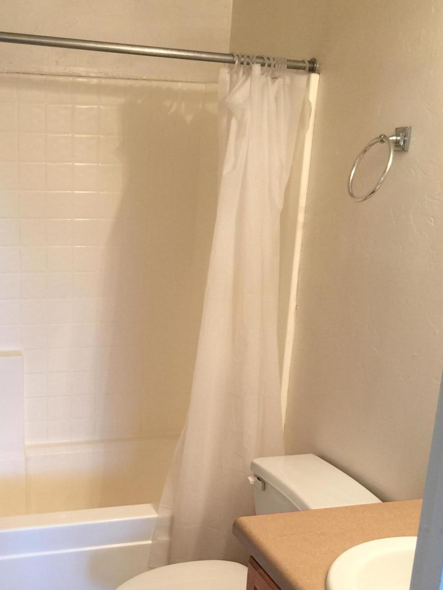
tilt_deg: -19.5
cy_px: 428
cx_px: 137
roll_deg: -1.2
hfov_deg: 30.0
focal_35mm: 48
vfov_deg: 38.8
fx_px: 819
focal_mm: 4.15
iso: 32
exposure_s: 1/15
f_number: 2.2
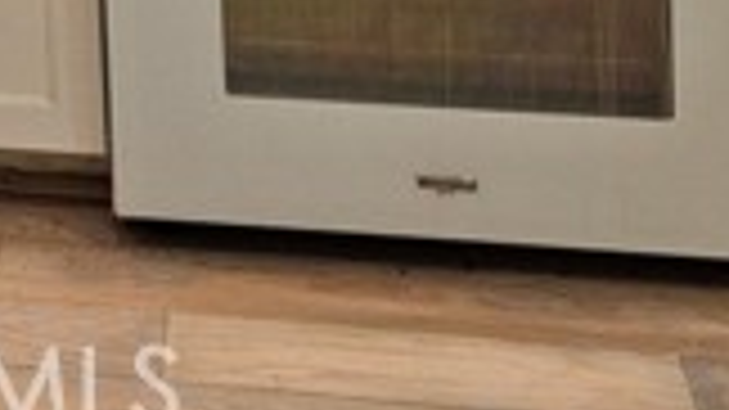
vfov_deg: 10.3
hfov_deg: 20.2
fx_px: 1913
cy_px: -631
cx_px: -153
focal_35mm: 99
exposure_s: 1/120
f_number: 1.8
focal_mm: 5.4
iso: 125
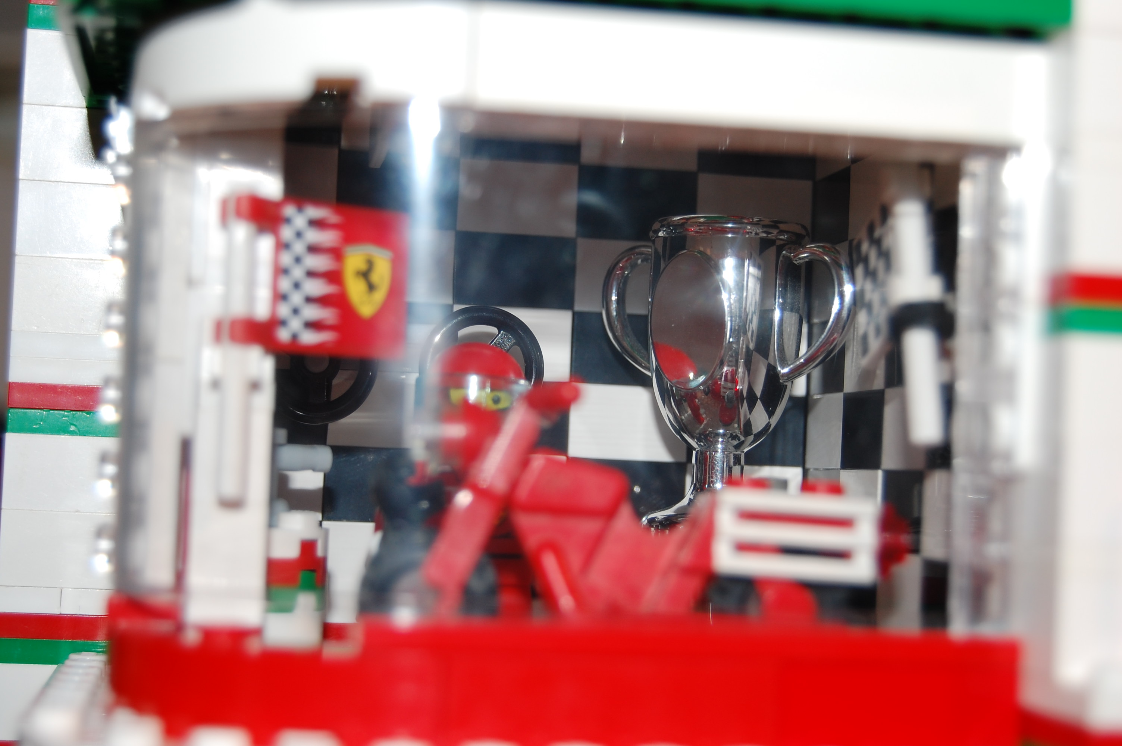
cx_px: 561
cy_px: 373
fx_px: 2149
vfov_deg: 19.7
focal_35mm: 69
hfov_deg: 29.3
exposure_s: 1/125
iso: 200
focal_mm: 46
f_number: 5.6
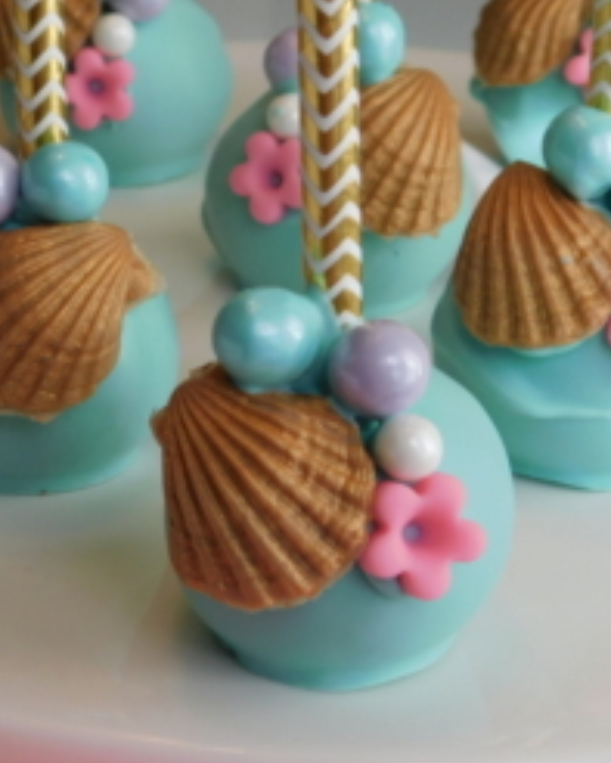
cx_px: 307
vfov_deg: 19.0
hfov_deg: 15.3
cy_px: 333
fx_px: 2282
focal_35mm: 101
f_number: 3.8
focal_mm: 9
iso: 125
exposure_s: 1/50
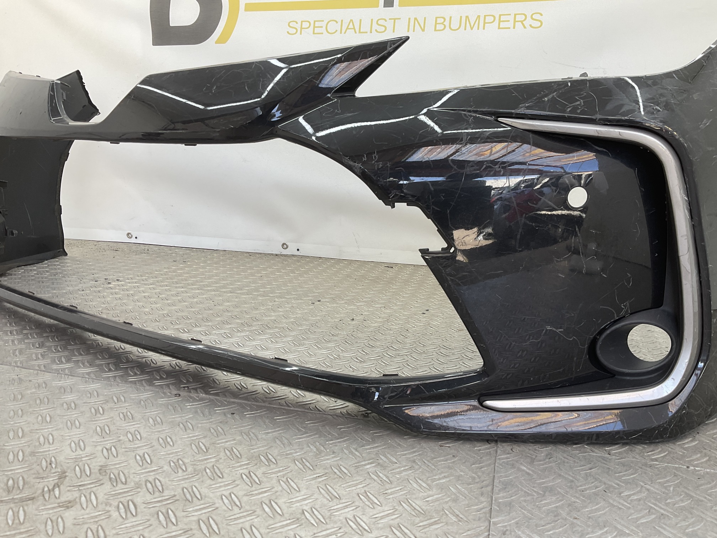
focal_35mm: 29
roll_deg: -2.9
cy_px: 269
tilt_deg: -11.6
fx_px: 601
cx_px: 358
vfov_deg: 48.2
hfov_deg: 61.7
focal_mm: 3
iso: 20
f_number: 1.8
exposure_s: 1/100
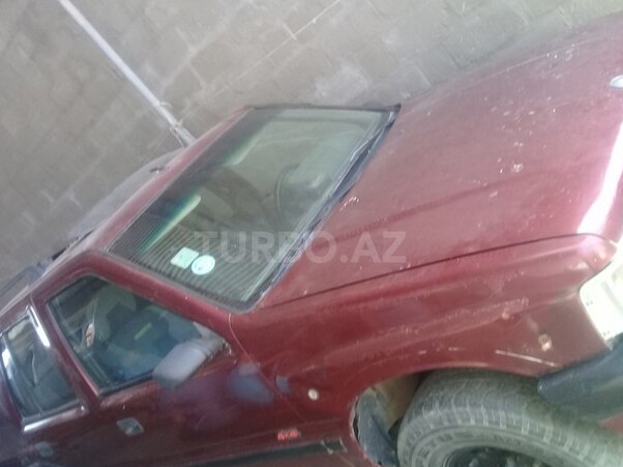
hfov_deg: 54.0
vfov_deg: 41.7
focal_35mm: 34
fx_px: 612
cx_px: 300
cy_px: 247
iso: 64
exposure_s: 1/50
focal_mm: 3.3
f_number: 2.2
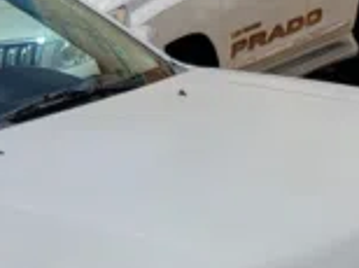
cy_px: 373
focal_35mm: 100
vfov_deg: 14.0
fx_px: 1035
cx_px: -51
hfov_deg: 18.8
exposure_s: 1/1915
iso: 16
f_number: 1.8
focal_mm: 6.7
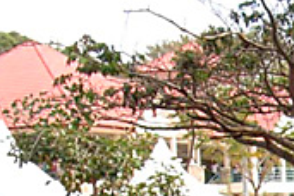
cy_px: 332
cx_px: 456
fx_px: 1102
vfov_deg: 9.7
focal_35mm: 135
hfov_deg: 14.1
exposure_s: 1/181
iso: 70
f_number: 5.4
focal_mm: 5.6
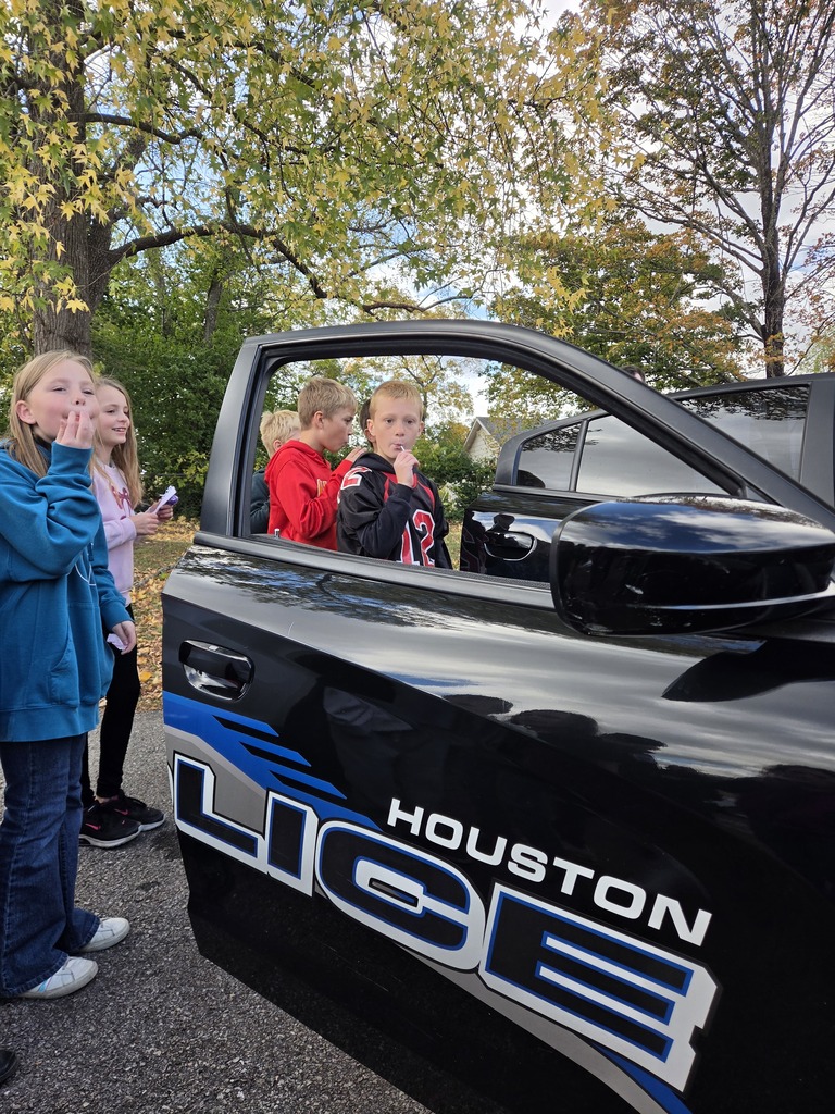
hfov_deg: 58.9
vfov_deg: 73.9
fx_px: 740
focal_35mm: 23
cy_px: 557
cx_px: 418
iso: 80
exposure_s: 1/1584
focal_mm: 5.4
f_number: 1.8
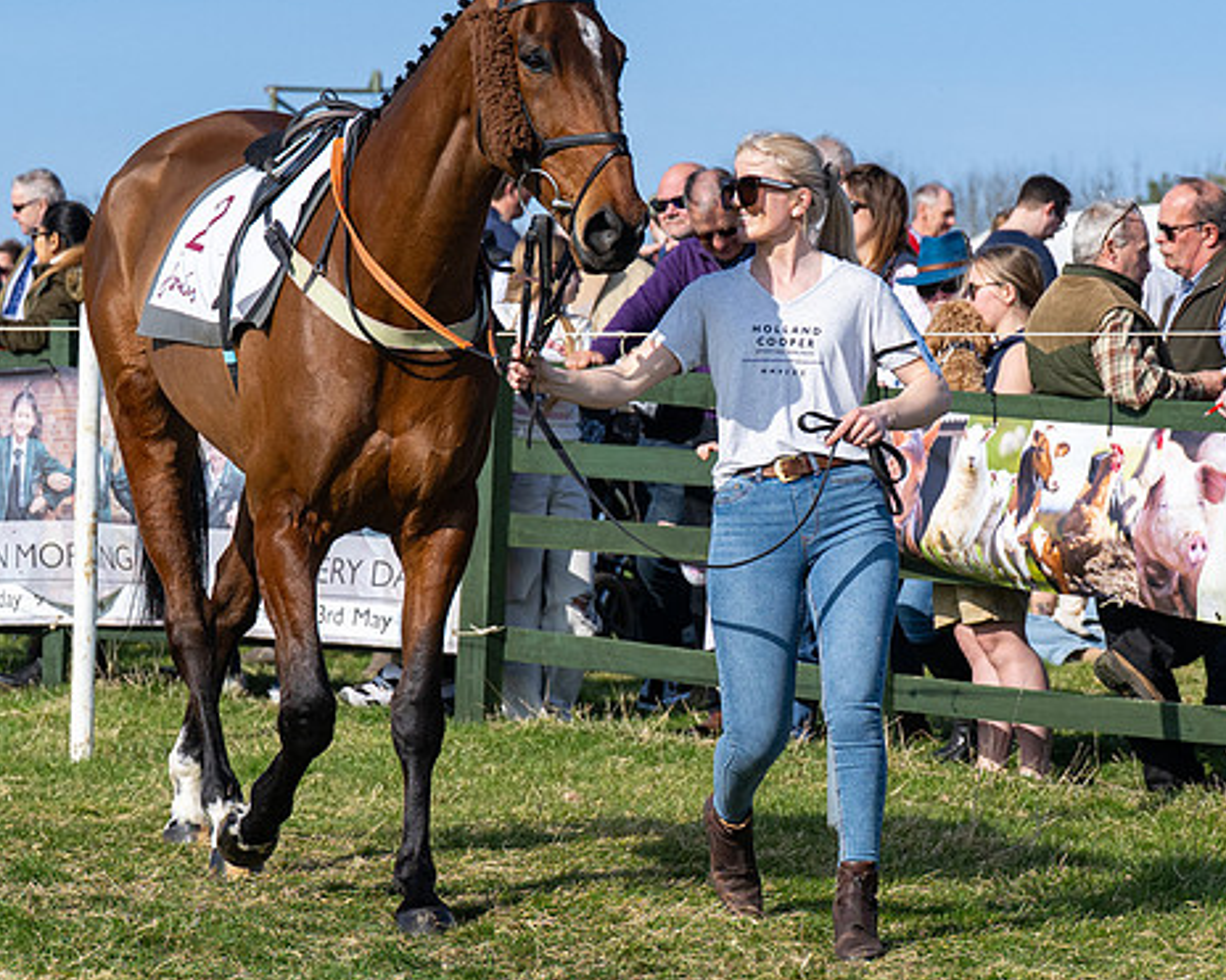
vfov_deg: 8.3
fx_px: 6748
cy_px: 368
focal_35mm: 186
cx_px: 736
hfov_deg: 10.4
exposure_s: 1/3200
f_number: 4
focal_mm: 71
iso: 200
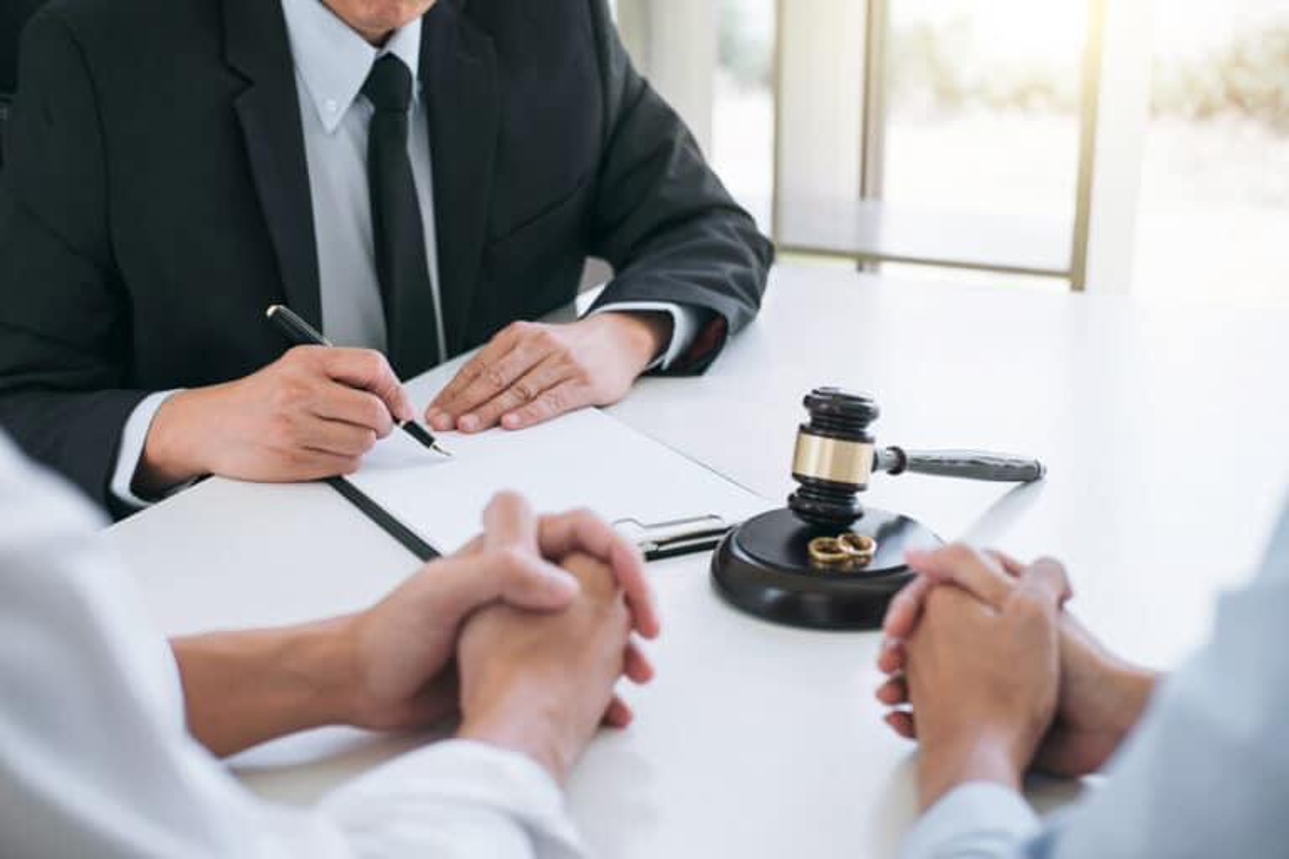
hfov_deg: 37.5
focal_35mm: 53
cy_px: 430
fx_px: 1898
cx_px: 644
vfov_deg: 25.5
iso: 200
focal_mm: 35
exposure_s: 1/180
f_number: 2.8
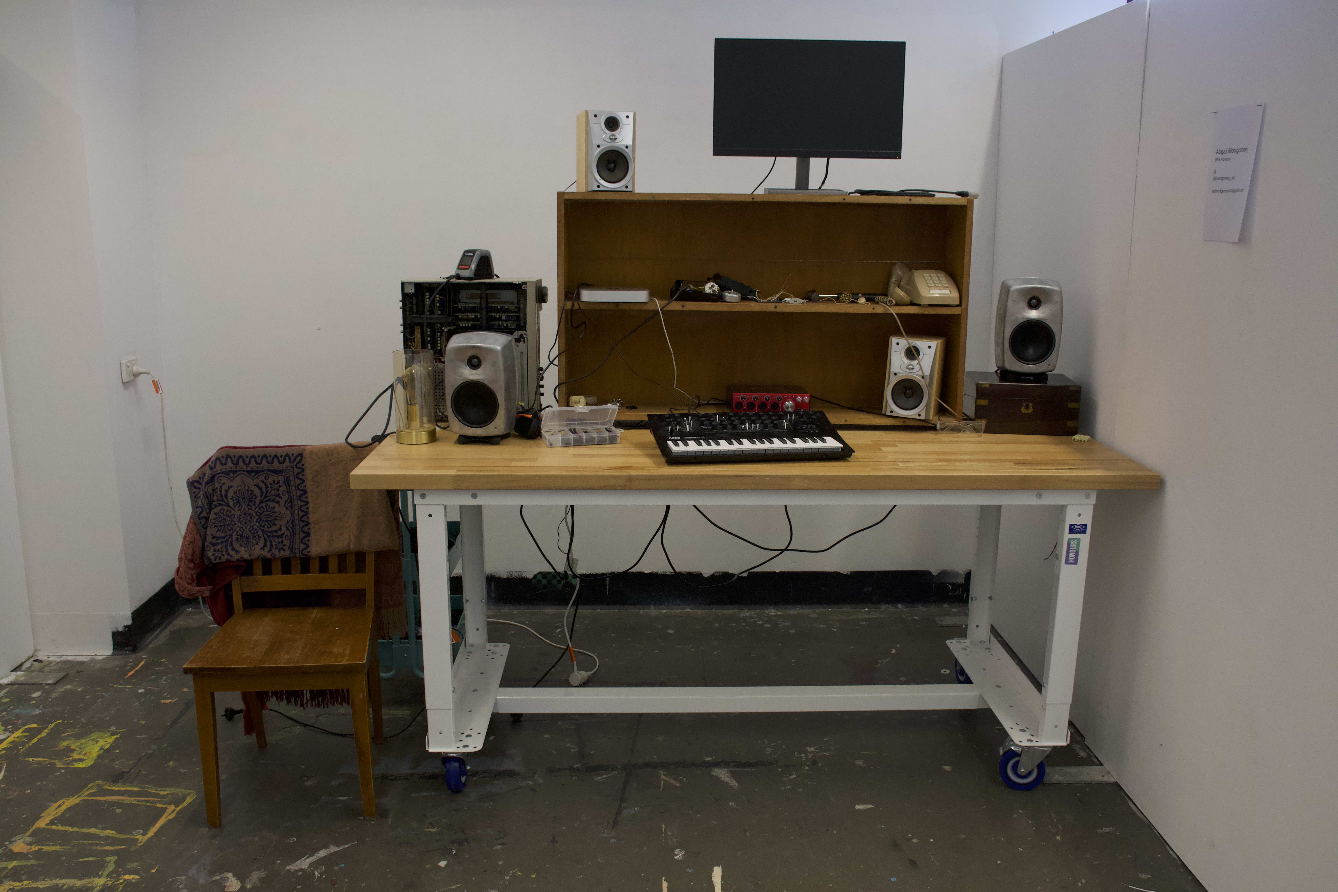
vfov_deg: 43.6
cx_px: 669
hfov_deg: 61.9
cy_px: 446
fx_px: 1115
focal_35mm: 30
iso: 2800
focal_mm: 20
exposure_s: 1/125
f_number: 6.3
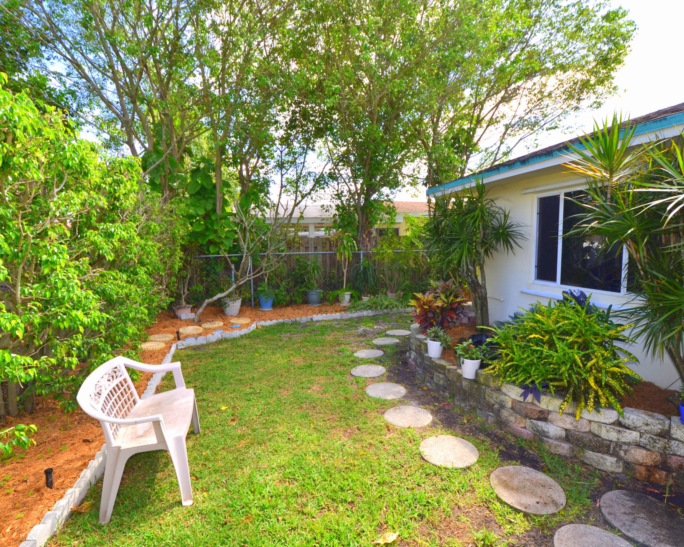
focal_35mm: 17
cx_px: 353
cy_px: 273
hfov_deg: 89.6
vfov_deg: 77.0
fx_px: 344
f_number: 5
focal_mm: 10
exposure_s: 1/250
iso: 100
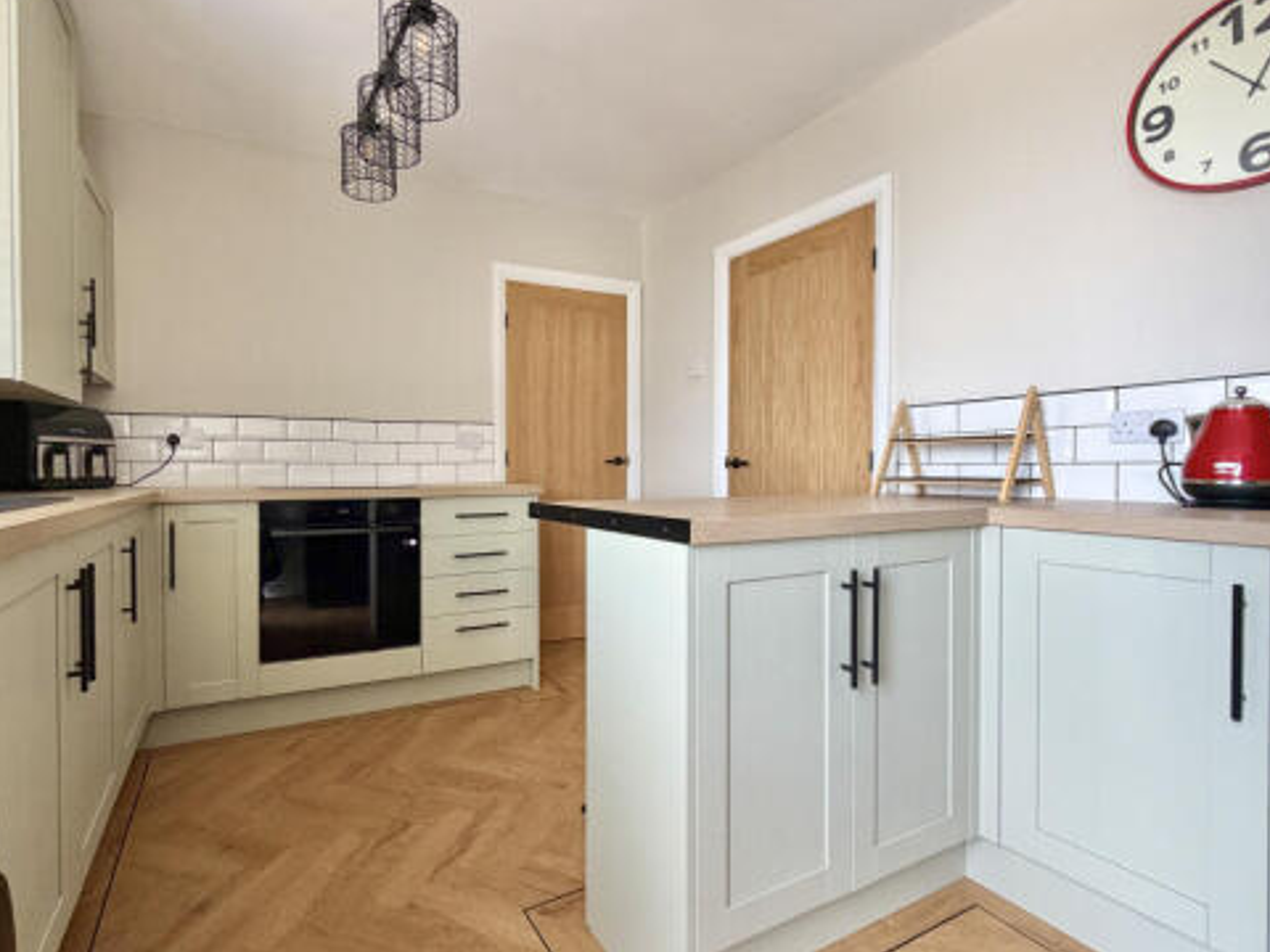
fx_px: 624
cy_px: 475
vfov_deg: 74.7
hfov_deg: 90.2
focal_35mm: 17
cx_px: 528
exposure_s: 1/121
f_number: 2.2
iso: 250
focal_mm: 2.22
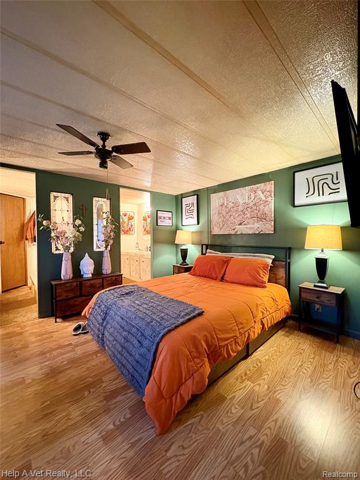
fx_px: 194
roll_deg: +0.5
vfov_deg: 102.1
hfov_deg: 85.7
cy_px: 240
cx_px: 180
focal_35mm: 14
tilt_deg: -0.6
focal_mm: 2.22
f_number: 2.2
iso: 1000
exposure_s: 1/30
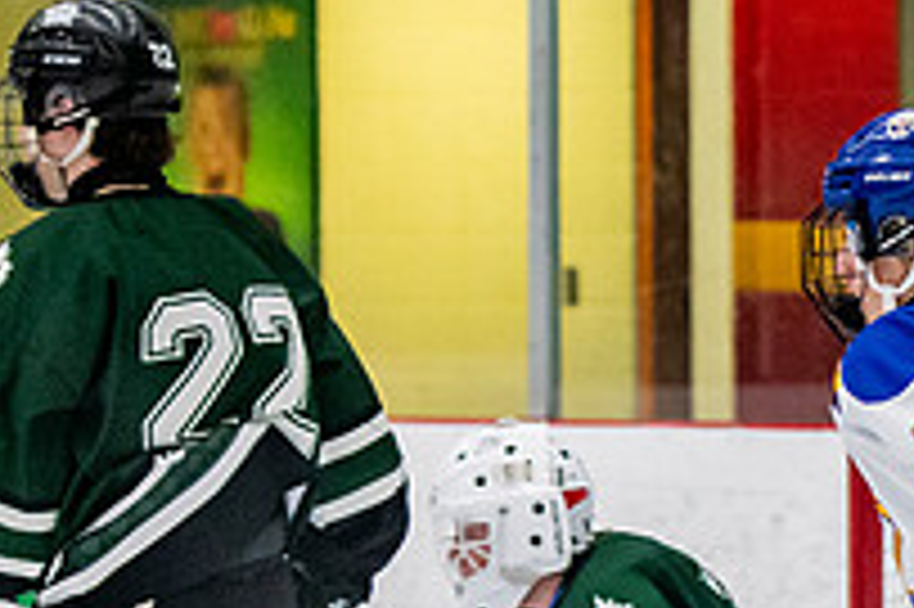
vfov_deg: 3.1
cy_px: 817
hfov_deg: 4.6
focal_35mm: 448
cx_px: 1288
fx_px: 11365
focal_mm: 95
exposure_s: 1/640
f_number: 3.2
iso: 2000
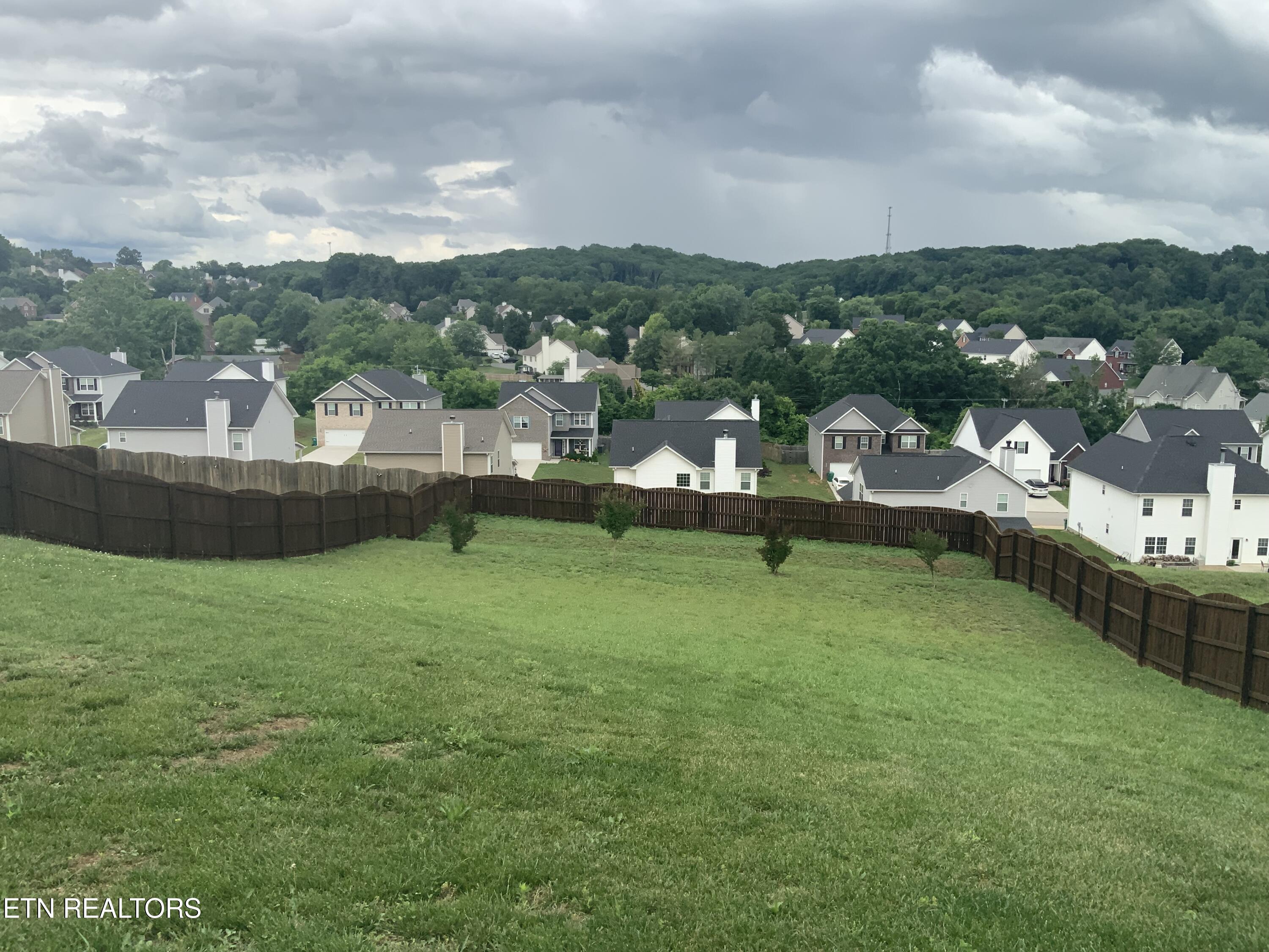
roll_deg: -0.3
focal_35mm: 29
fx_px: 1063
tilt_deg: -7.3
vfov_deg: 48.2
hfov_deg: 61.7
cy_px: 476
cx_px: 634
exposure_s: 1/1015
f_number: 1.8
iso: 16
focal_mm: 3
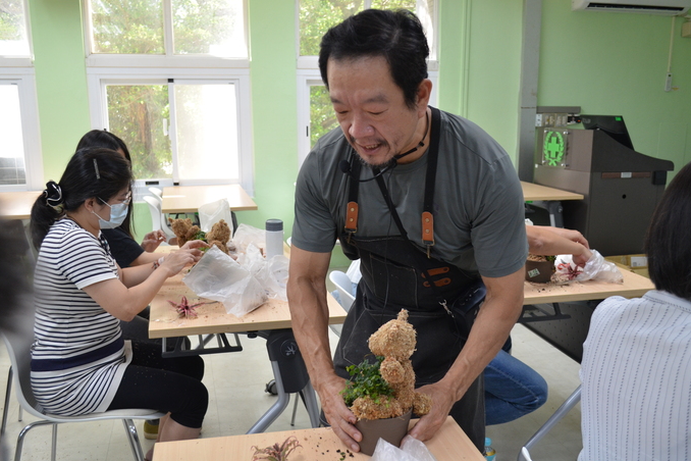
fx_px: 653
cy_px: 227
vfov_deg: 38.9
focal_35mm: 34
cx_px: 352
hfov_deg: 55.8
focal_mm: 22
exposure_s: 1/125
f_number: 4.5
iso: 800
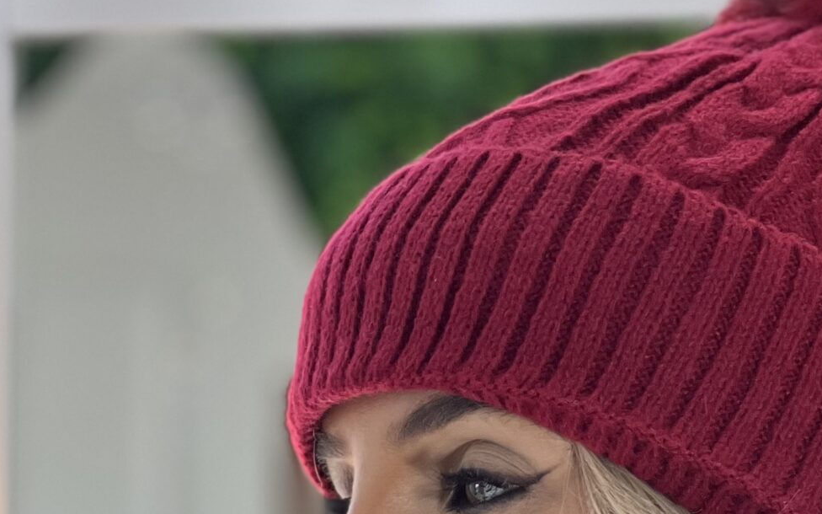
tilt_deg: -0.1
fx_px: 4794
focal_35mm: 214
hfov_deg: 9.8
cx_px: 682
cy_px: 696
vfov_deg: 6.1
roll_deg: -0.2
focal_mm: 9
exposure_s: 1/120
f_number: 2.8
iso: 160
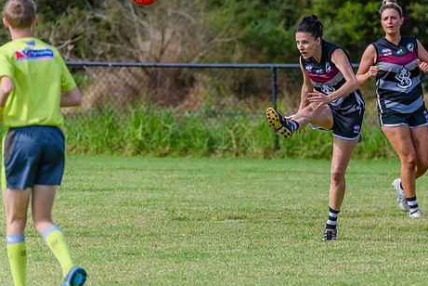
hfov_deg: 2.7
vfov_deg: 1.8
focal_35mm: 766
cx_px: 322
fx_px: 9112
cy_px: 100
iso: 800
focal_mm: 450
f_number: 6.3
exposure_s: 1/1600
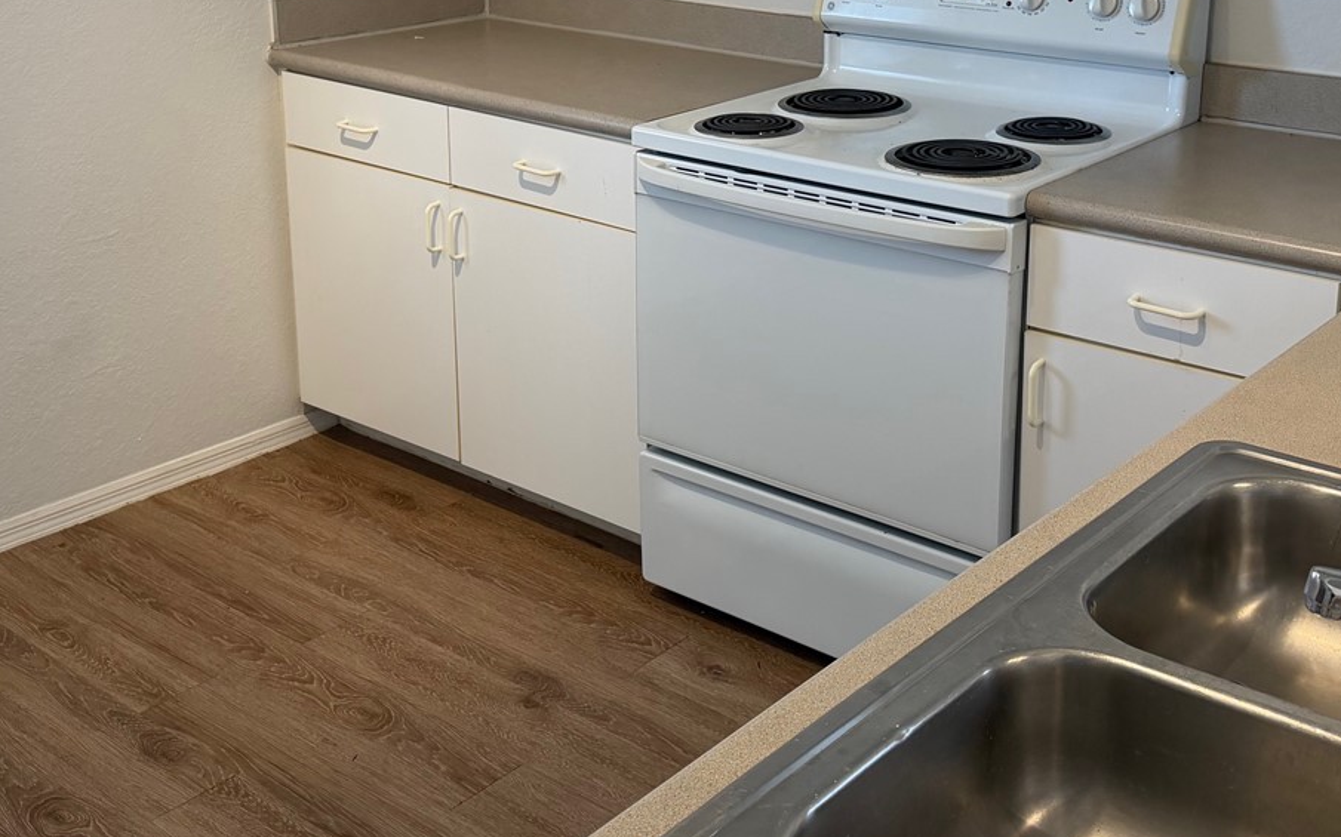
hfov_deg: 44.4
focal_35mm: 45
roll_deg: +0.7
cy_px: 206
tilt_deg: -15.2
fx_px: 1644
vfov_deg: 28.1
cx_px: 699
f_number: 1.78
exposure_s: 1/120
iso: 160
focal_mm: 6.76
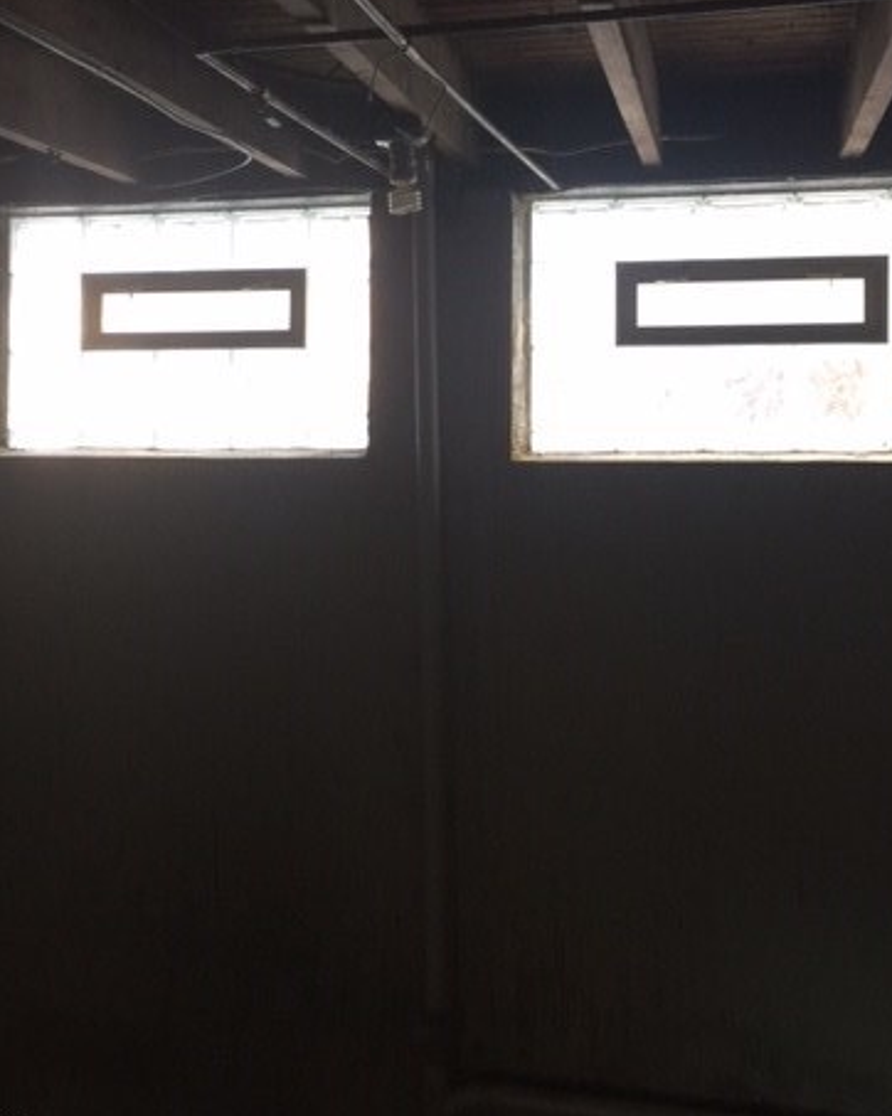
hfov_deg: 37.3
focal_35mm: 40
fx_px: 1321
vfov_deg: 45.2
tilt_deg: +2.4
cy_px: 377
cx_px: 409
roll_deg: -0.3
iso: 50
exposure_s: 1/30
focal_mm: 4.15
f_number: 2.2
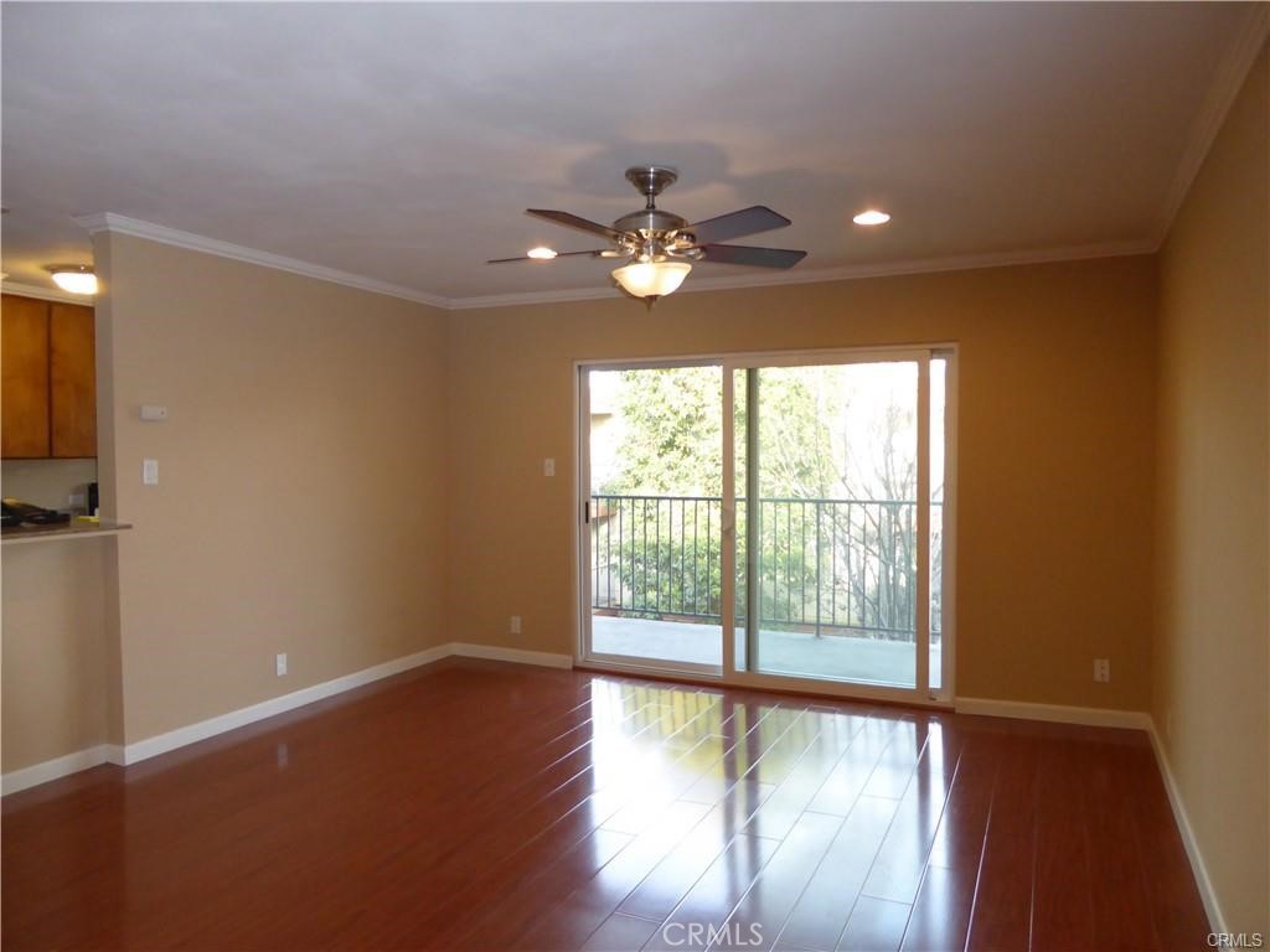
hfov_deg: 71.6
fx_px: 881
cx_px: 635
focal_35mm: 24
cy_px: 476
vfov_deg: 56.8
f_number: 3.3
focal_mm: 4.3
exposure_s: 1/60
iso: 320
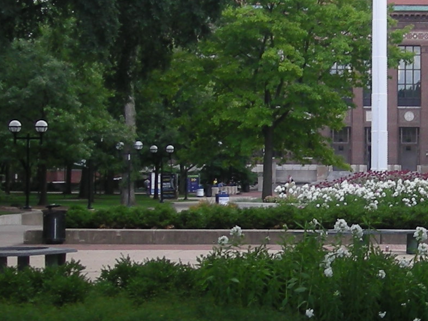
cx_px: 386
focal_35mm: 136
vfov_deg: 10.9
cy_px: 118
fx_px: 1681
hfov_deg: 14.4
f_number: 2.8
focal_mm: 5.7
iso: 50
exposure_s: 1/216
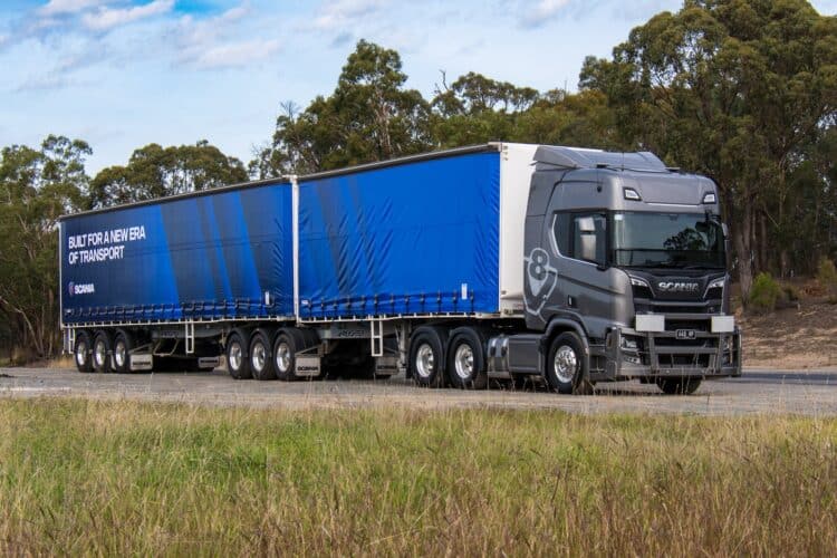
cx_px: 418
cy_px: 279
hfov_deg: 27.0
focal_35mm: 75
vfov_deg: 18.2
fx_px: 1744
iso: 160
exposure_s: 1/200
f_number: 9
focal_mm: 50
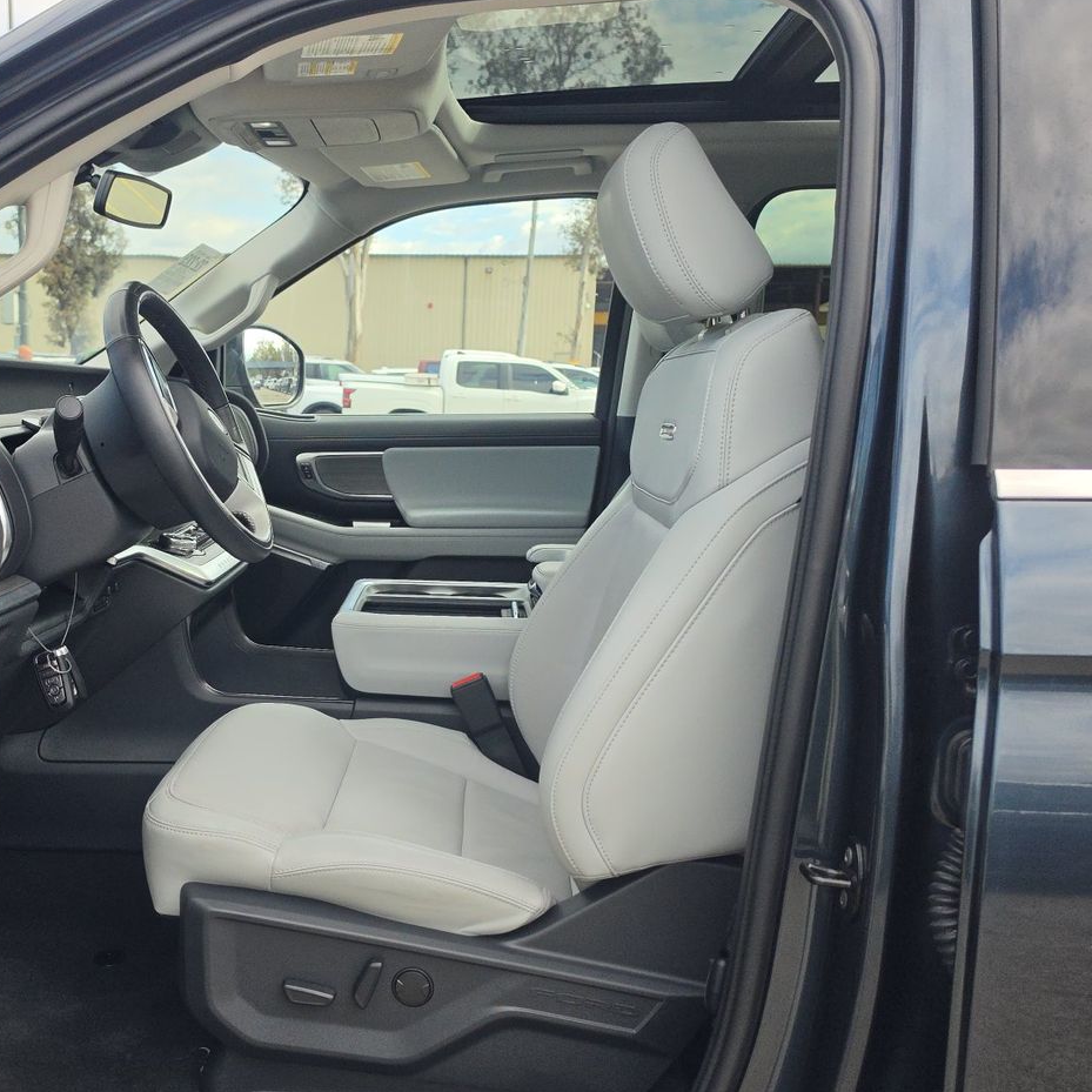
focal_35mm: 35
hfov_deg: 45.9
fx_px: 1249
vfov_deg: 47.2
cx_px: 302
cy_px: 596
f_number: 1.4
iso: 63
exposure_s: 1/2737
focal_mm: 6.5
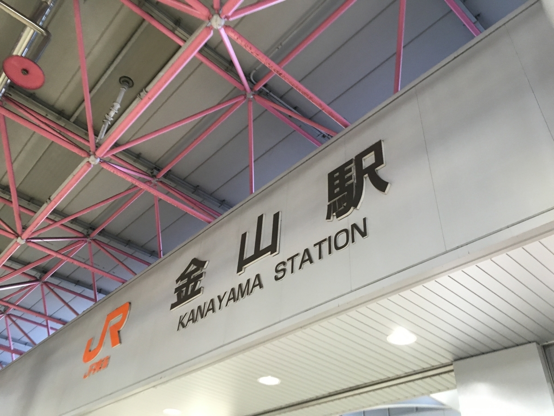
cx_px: 277
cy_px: 208
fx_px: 464
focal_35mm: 29
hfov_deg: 61.7
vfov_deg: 48.2
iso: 100
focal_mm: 4.15
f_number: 2.2
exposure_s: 1/30
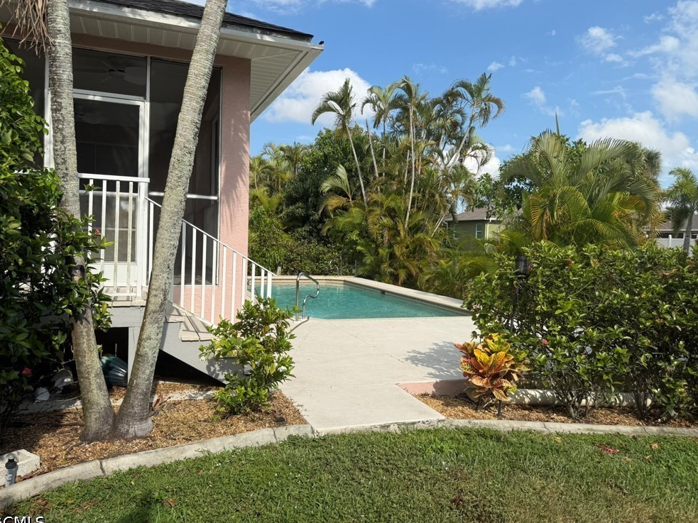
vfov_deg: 54.9
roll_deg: -1.8
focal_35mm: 25
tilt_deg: -0.5
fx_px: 504
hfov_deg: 69.4
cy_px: 262
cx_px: 342
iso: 80
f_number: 1.78
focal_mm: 6.76
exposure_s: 1/4167
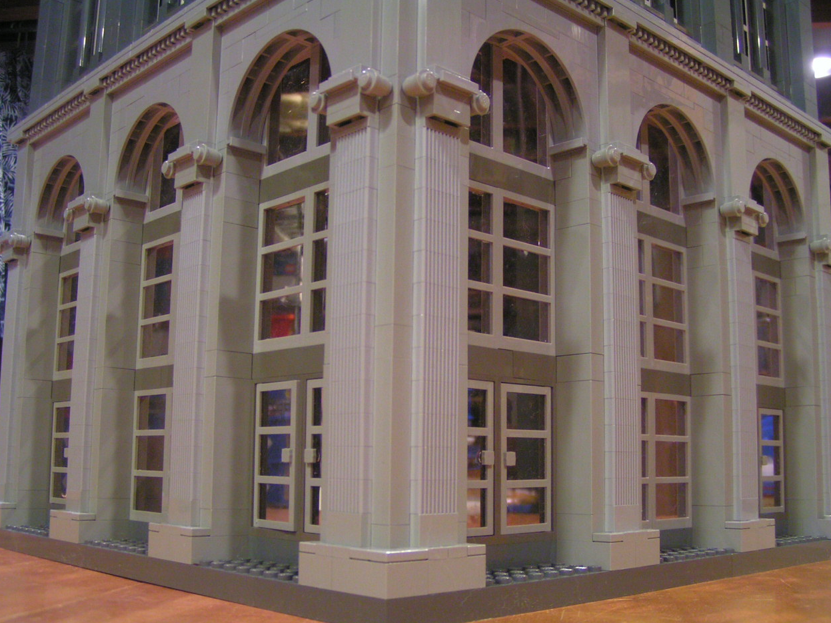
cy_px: 313
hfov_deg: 47.9
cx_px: 409
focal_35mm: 39
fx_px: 936
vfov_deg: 36.8
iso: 200
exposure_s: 1/6
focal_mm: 5.8
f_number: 2.8
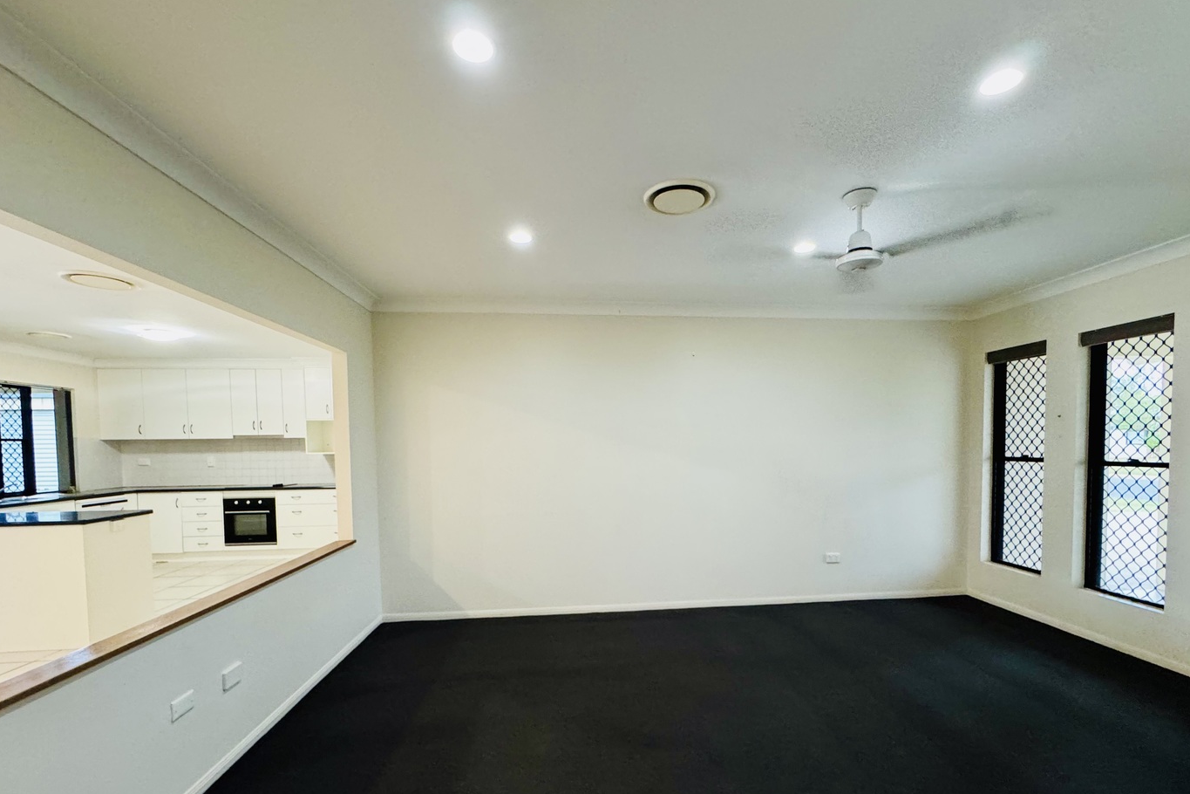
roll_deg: +1.1
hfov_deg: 96.7
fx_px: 529
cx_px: 618
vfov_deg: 73.1
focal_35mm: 16
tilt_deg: -1.7
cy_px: 471
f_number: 2.2
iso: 400
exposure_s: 1/50
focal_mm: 2.22
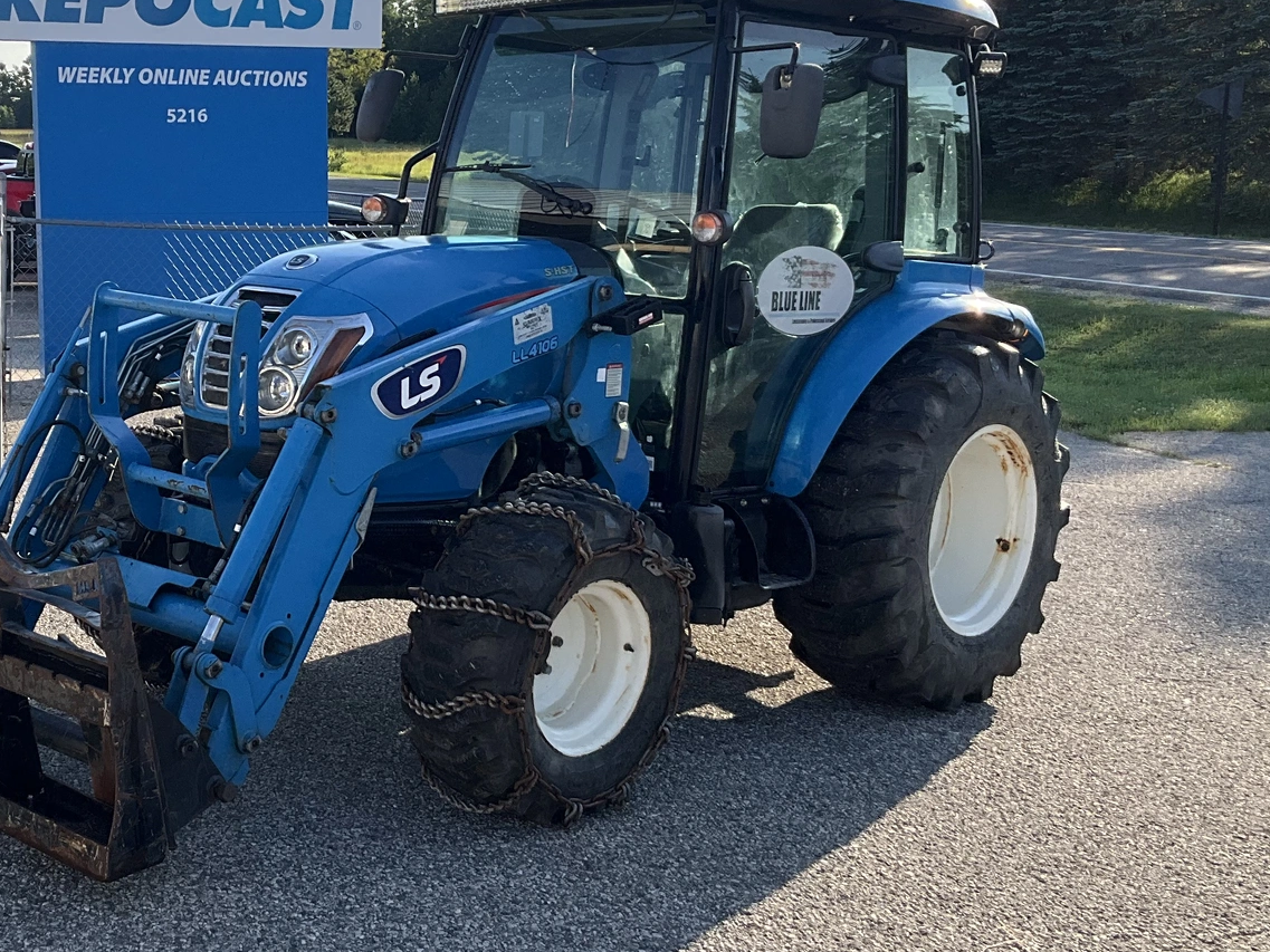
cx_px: 313
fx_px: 1871
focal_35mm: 51
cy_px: 402
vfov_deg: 28.5
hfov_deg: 36.6
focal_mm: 3
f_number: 1.8
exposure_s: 1/1098
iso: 25
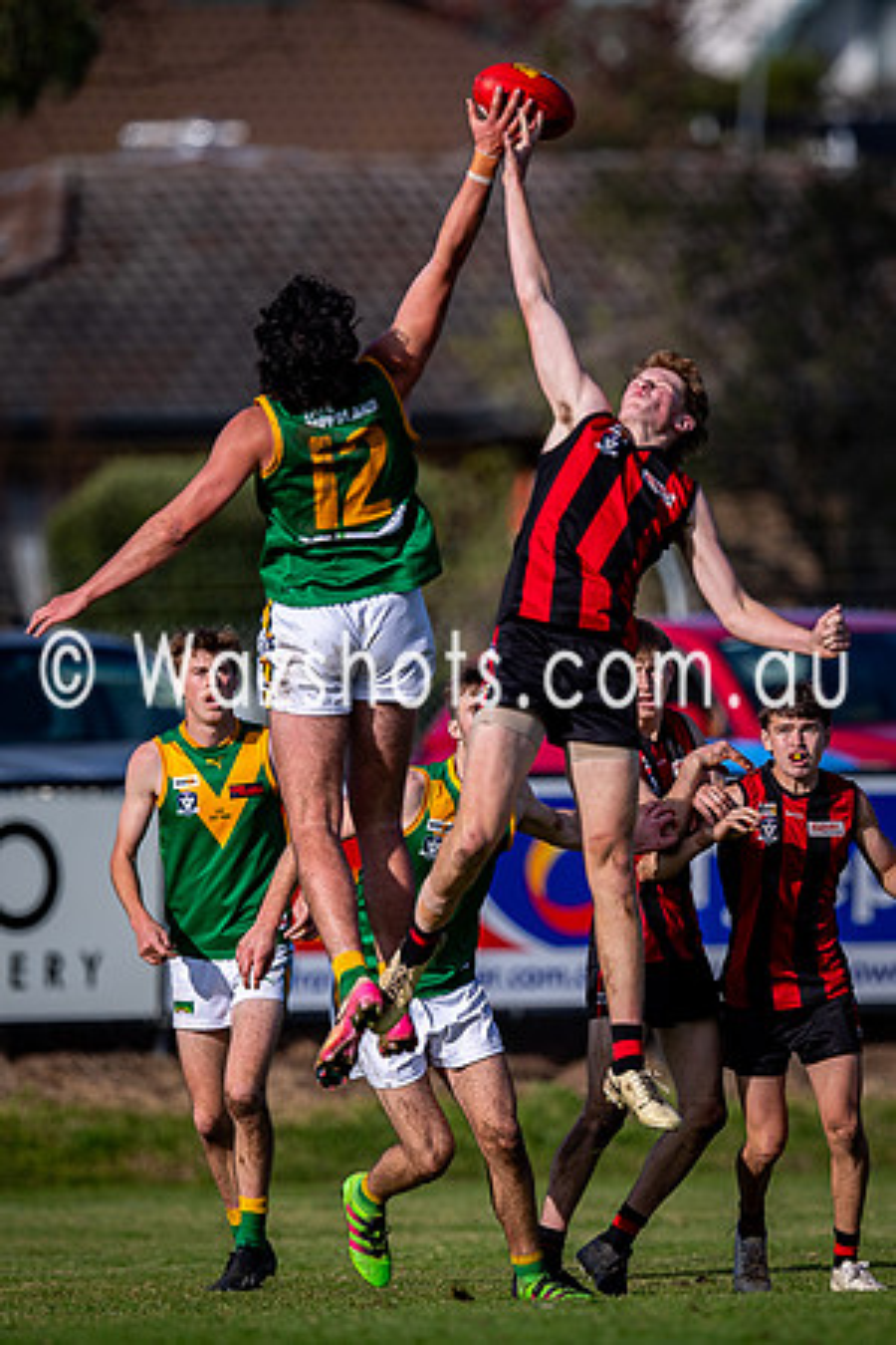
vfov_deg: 2.7
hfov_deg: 1.8
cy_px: 672
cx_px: 586
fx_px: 27998
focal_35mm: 750
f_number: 4
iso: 160
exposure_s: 1/2000
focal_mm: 500
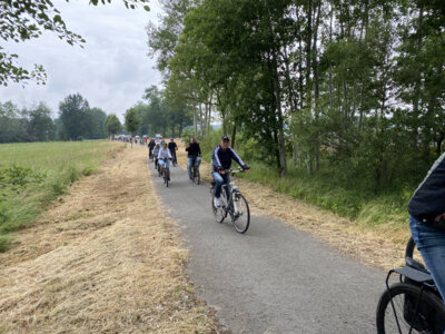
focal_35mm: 26
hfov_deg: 67.3
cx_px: 222
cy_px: 167
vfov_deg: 53.1
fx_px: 334
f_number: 1.8
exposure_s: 1/515
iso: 32
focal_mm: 4.2
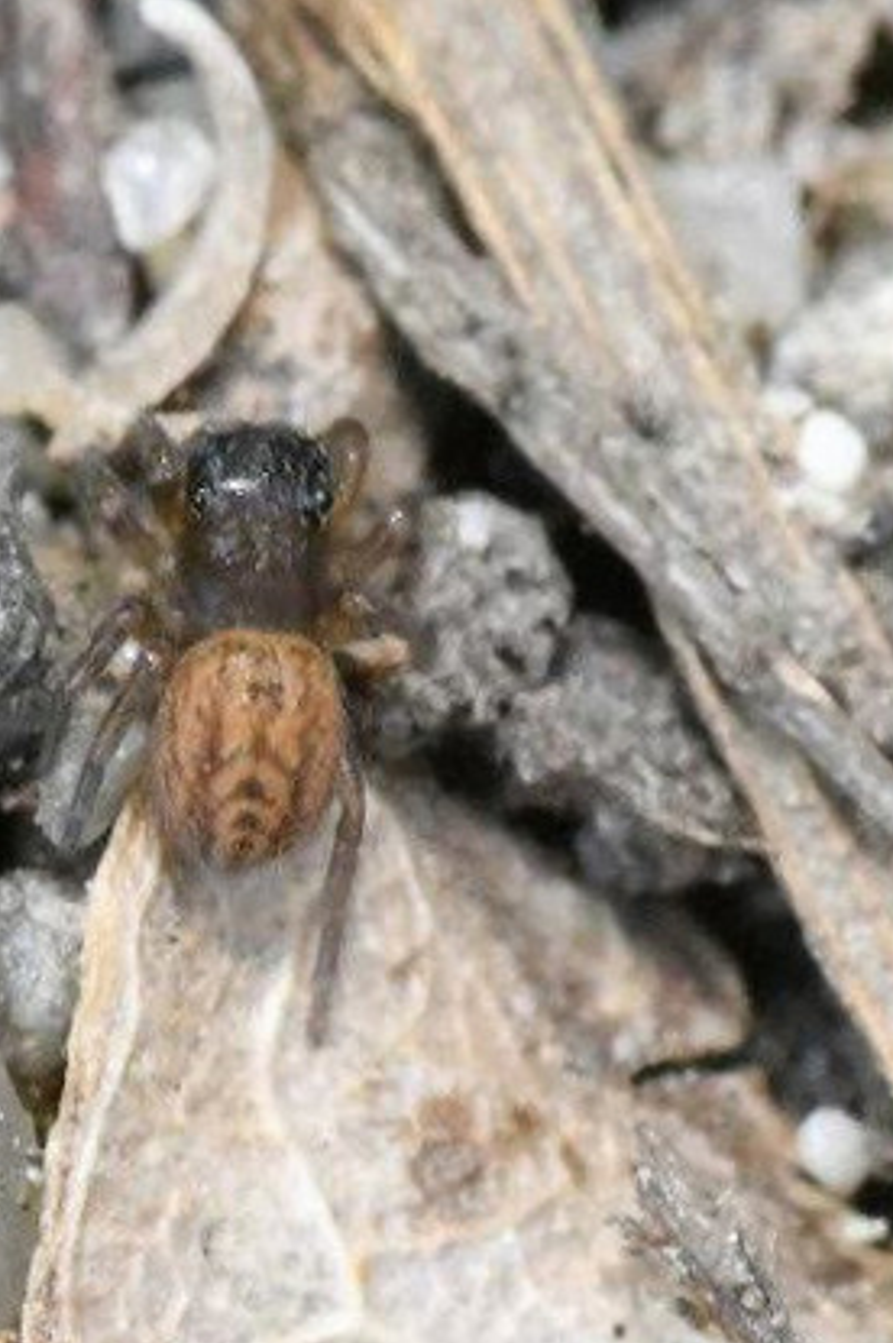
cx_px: 272
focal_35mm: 243
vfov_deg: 8.5
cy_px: 696
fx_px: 9047
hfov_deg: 5.6
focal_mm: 105
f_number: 29
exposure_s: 1/160
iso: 8000
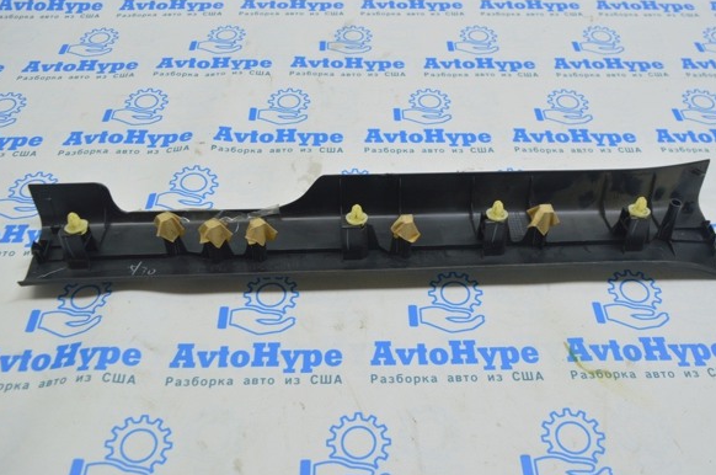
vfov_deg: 39.8
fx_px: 655
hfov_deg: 57.3
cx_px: 367
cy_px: 236
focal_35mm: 33
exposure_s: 1/25
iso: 400
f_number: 5.6
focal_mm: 20
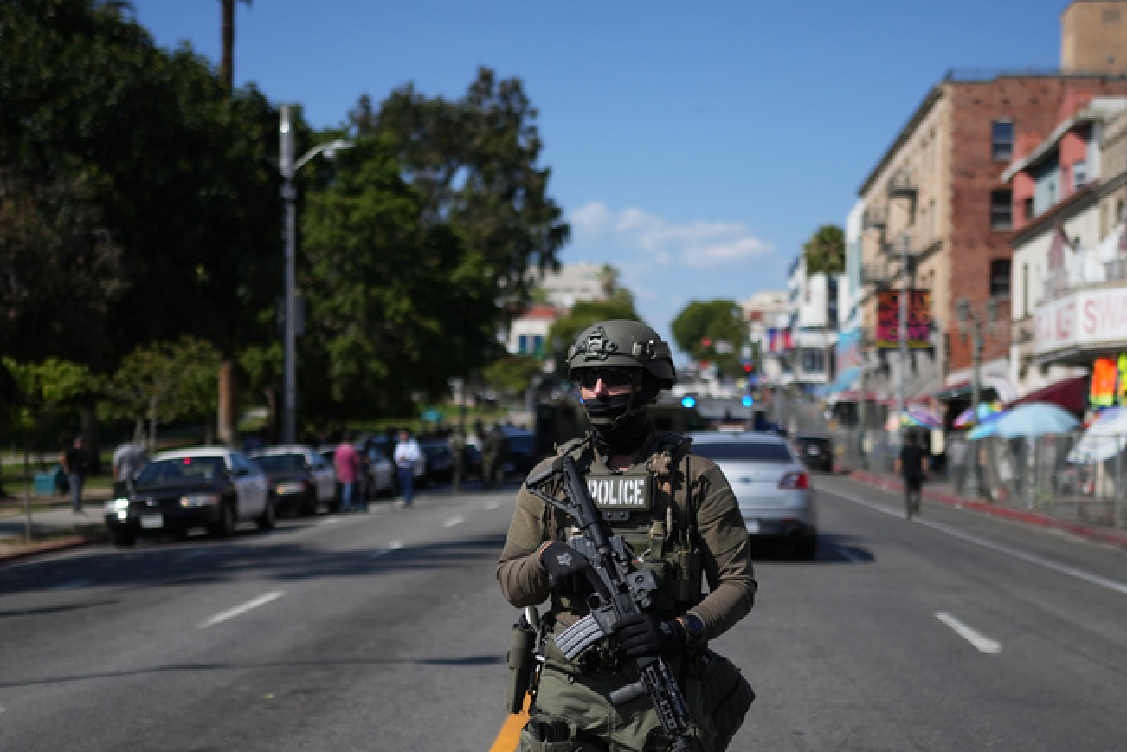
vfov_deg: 24.4
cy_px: 548
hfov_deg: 36.2
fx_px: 1722
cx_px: 580
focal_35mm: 55
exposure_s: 1/32000
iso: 250
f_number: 1.4
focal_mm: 35
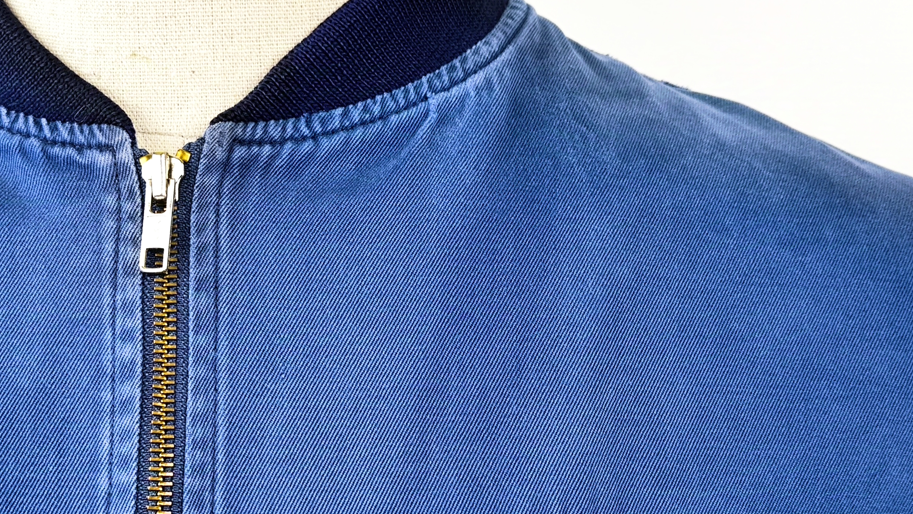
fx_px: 1307
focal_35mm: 54
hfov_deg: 38.4
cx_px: 401
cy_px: 351
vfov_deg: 22.1
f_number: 1.9
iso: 125
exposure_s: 1/100
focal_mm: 6.92
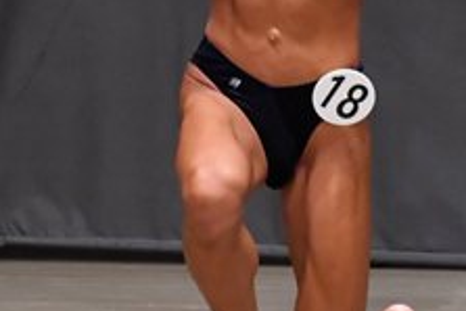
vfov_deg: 1.6
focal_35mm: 886
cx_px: 340
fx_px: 11476
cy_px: -73
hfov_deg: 2.3
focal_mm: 170
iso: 6400
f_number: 5.6
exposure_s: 1/400
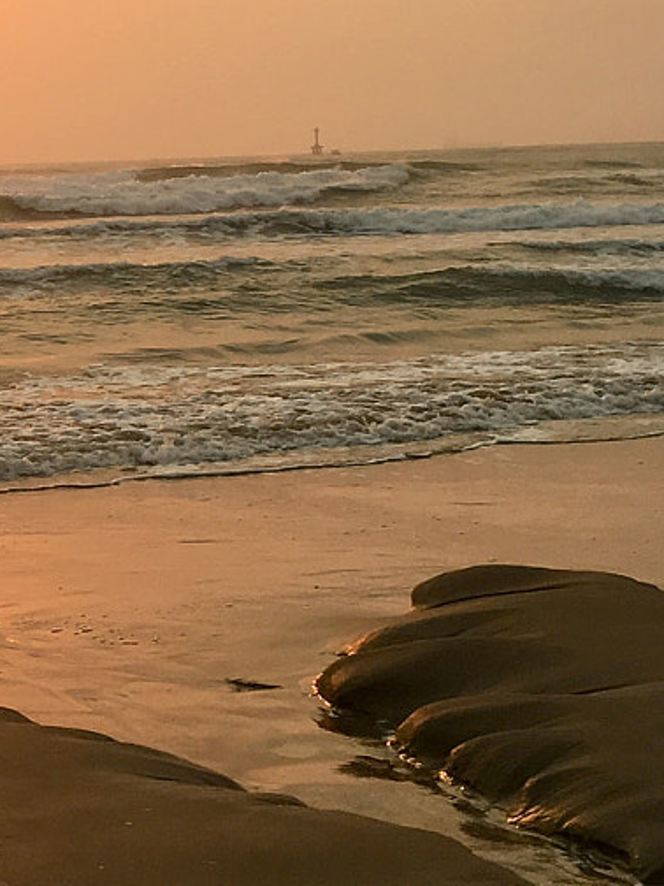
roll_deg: +2.8
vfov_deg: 21.2
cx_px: -346
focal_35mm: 92
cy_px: 309
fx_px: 2353
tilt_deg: -2.3
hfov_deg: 14.9
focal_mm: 4.15
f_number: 2.2
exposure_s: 1/1166
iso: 25
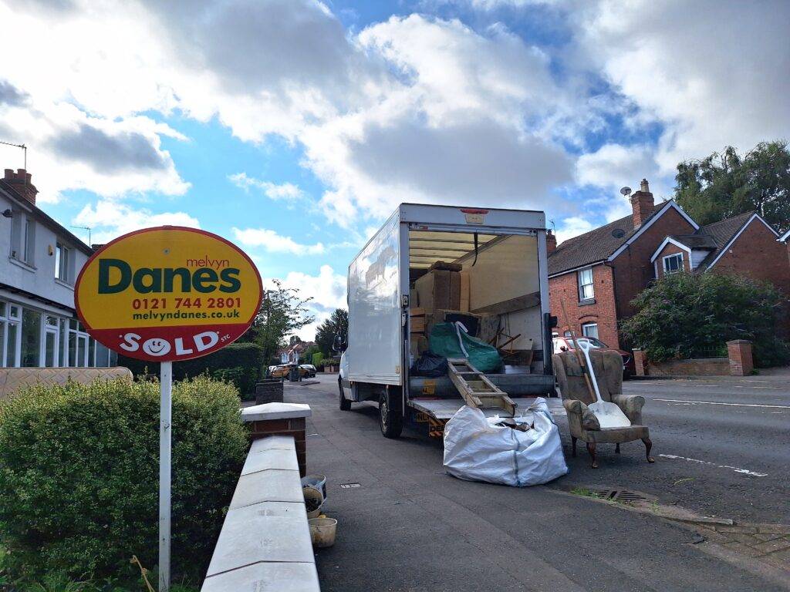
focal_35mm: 23
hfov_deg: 73.9
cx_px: 395
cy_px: 296
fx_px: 525
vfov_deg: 58.9
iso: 40
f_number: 1.8
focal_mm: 5.54
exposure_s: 1/10000
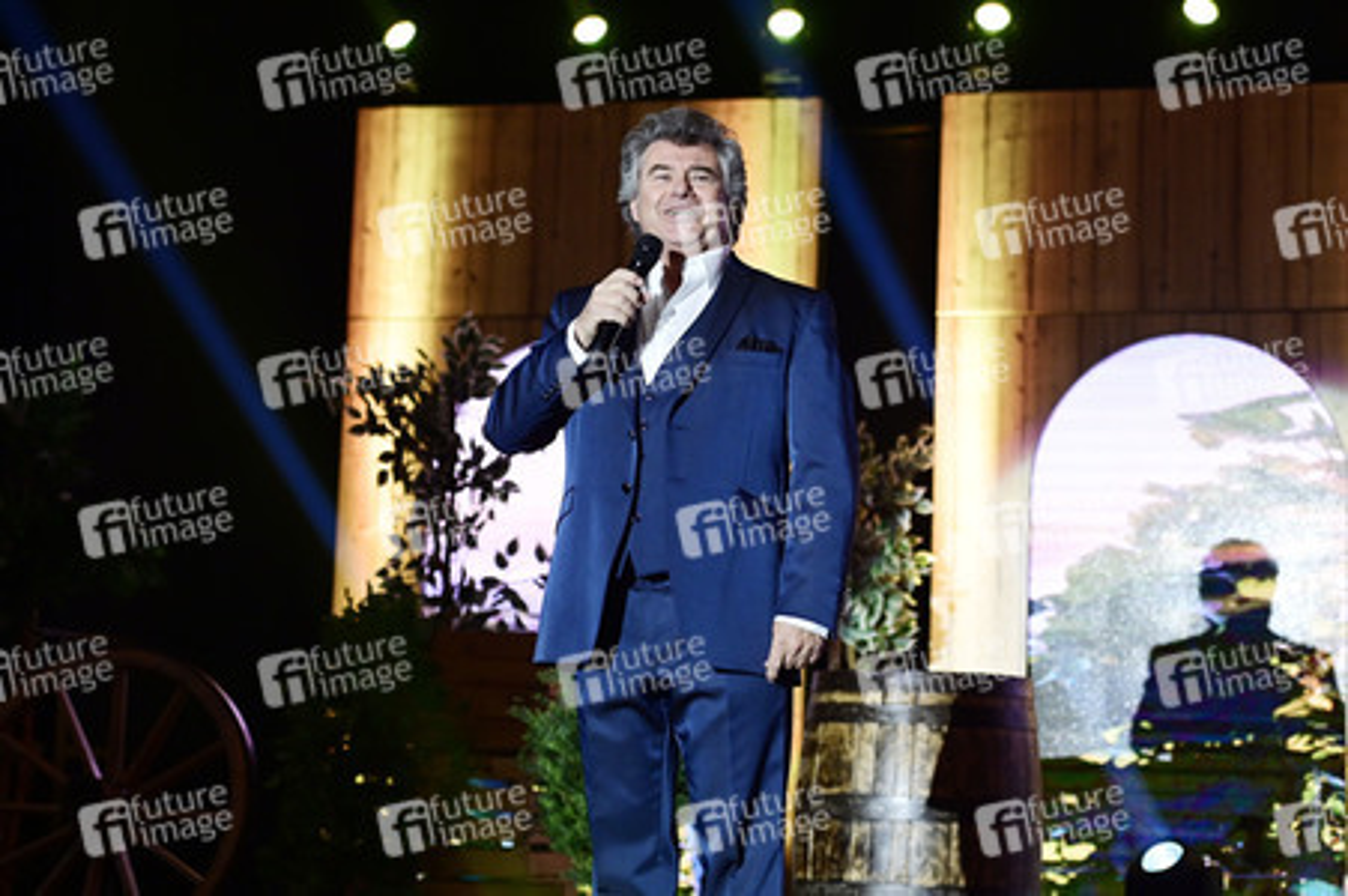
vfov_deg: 19.4
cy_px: 448
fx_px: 2619
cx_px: 674
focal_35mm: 70
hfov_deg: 28.9
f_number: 2.8
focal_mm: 70
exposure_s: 1/320
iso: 2000
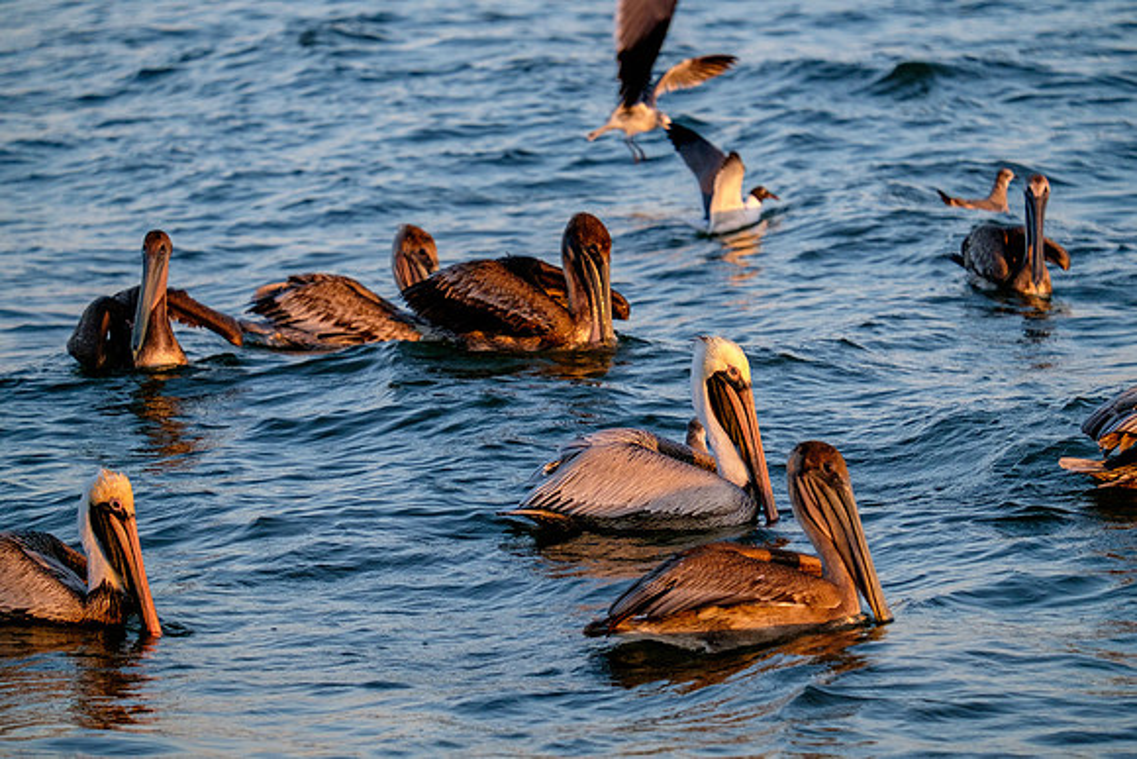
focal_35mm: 300
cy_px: 380
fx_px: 9477
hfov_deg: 6.9
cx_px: 568
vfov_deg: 4.6
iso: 800
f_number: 5.6
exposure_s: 1/1000
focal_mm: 200
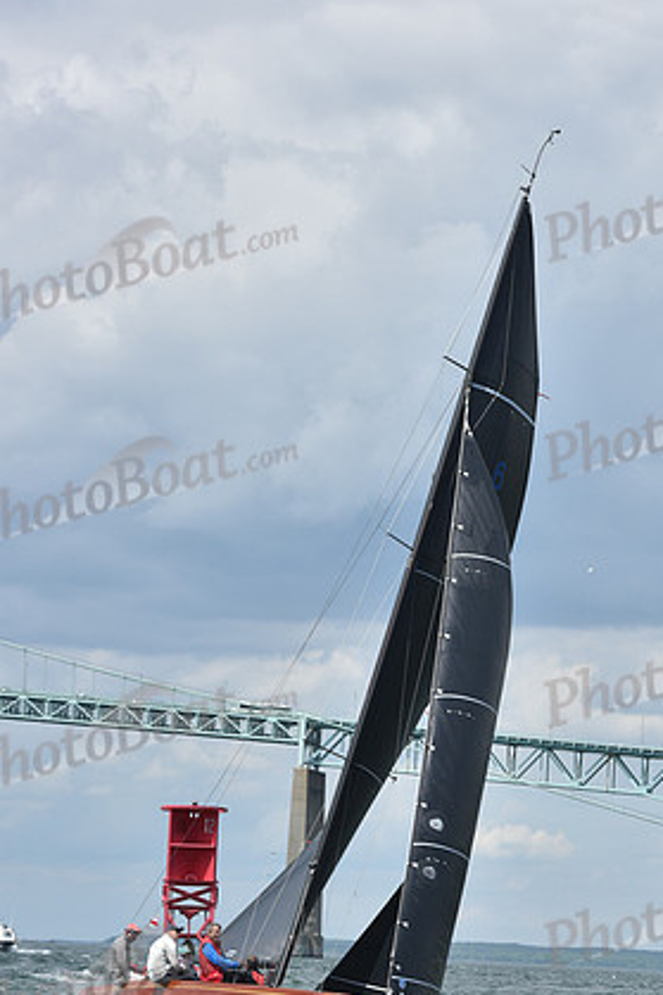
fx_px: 4672
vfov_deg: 12.2
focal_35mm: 169
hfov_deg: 8.1
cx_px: 422
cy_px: 577
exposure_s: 1/1000
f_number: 8
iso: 250
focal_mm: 122
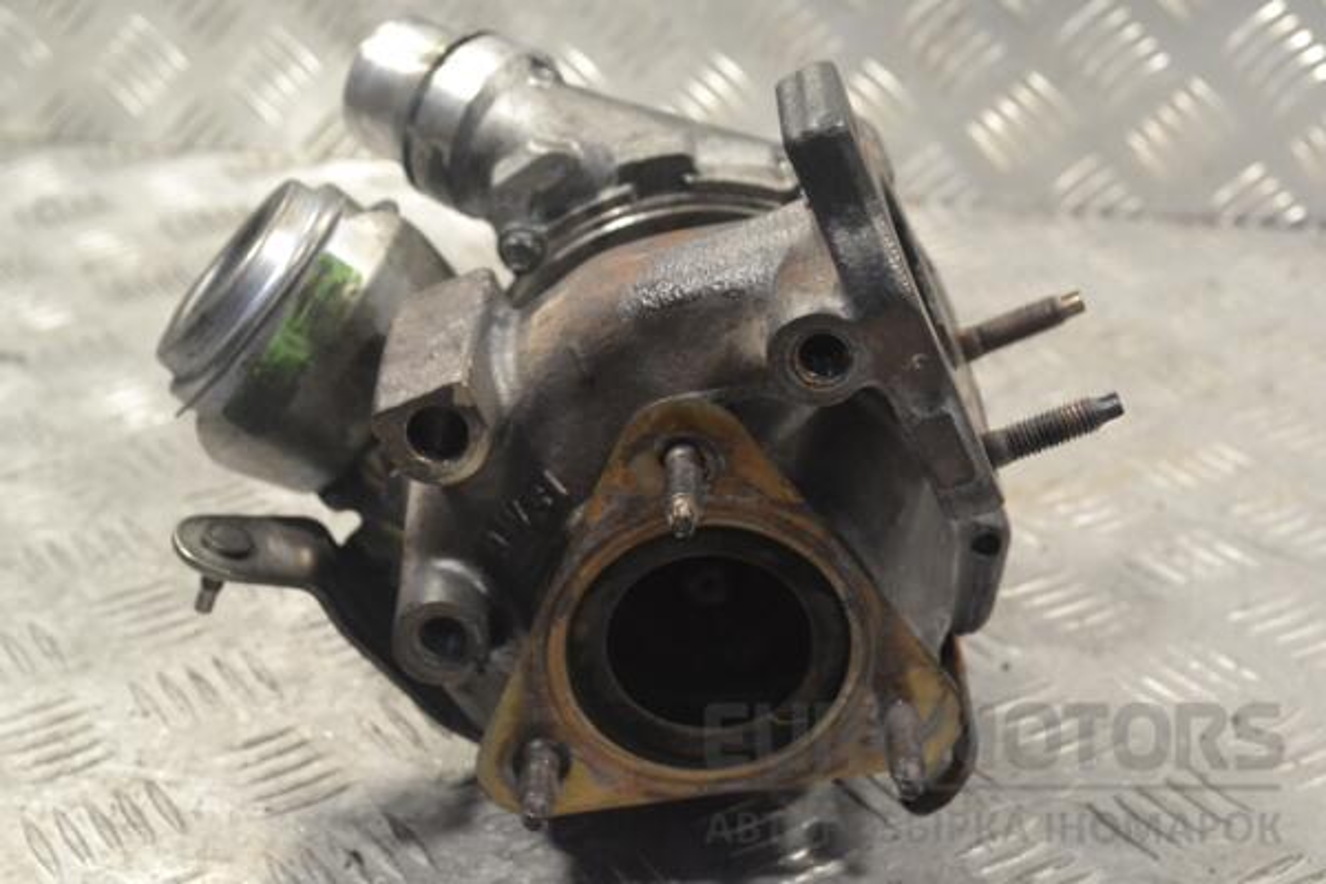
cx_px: 663
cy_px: 442
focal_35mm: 60
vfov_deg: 22.6
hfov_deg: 33.4
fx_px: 2210
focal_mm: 40
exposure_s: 1/250
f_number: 8
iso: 3200
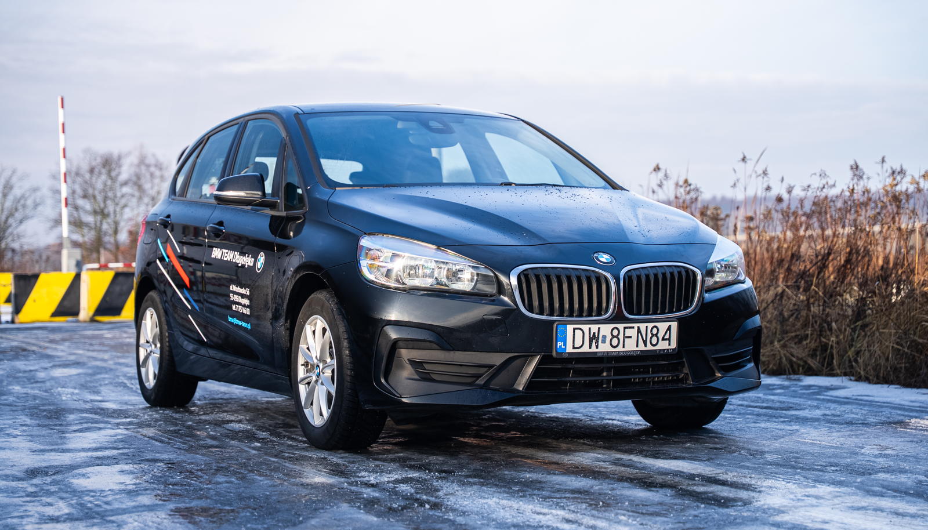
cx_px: 472
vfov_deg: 18.9
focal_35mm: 65
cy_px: 265
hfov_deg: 32.5
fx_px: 1594
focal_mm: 60.4
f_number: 2.8
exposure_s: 1/250
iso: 640
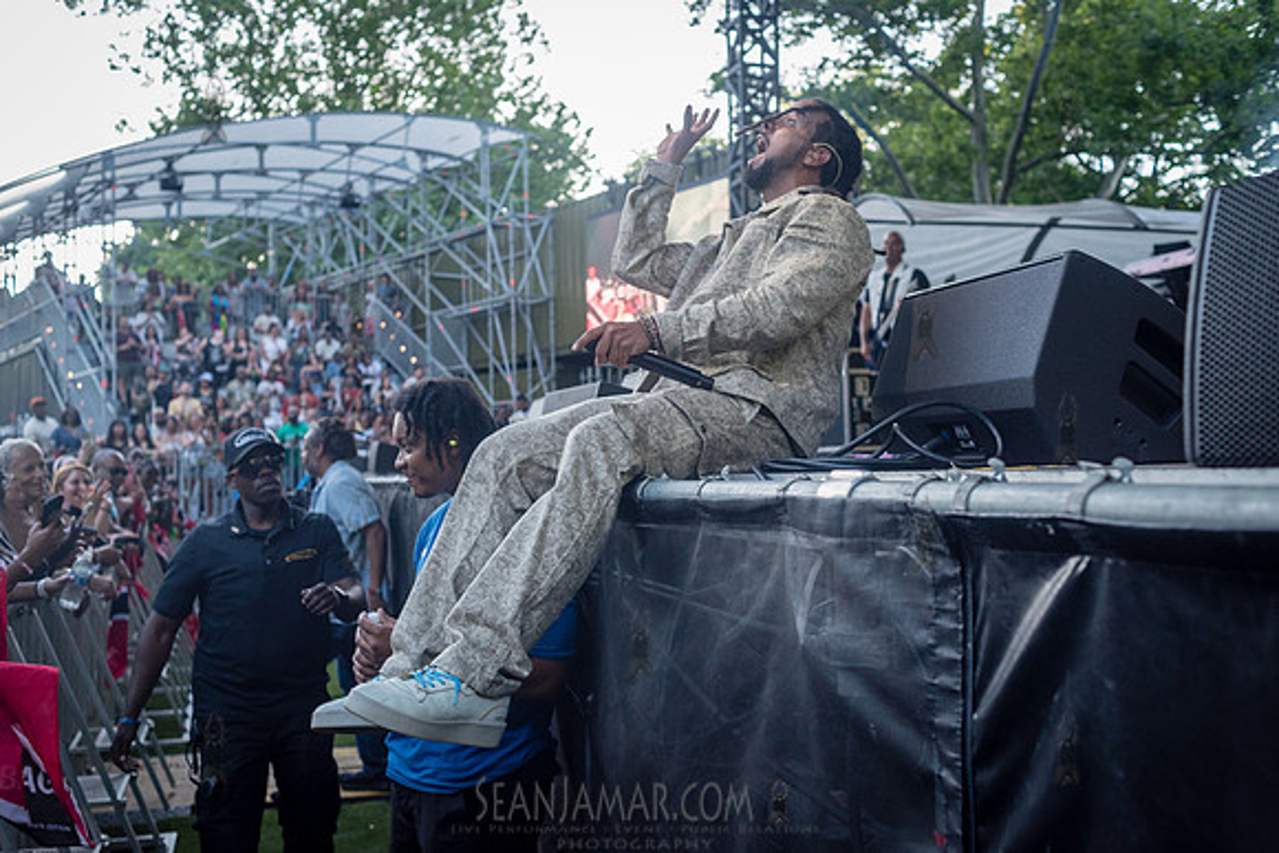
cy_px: 426
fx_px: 1244
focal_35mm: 35
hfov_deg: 54.4
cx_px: 640
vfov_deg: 37.9
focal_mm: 35
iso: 1000
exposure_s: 1/640
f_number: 3.5
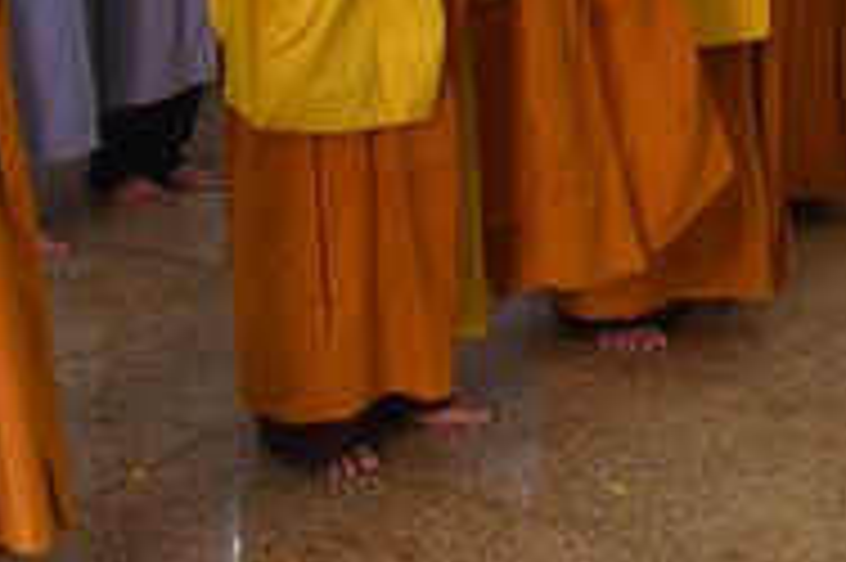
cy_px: -148
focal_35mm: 83
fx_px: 1949
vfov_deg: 15.7
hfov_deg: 23.5
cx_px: 832
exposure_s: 1/60
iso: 1100
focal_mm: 24
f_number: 4
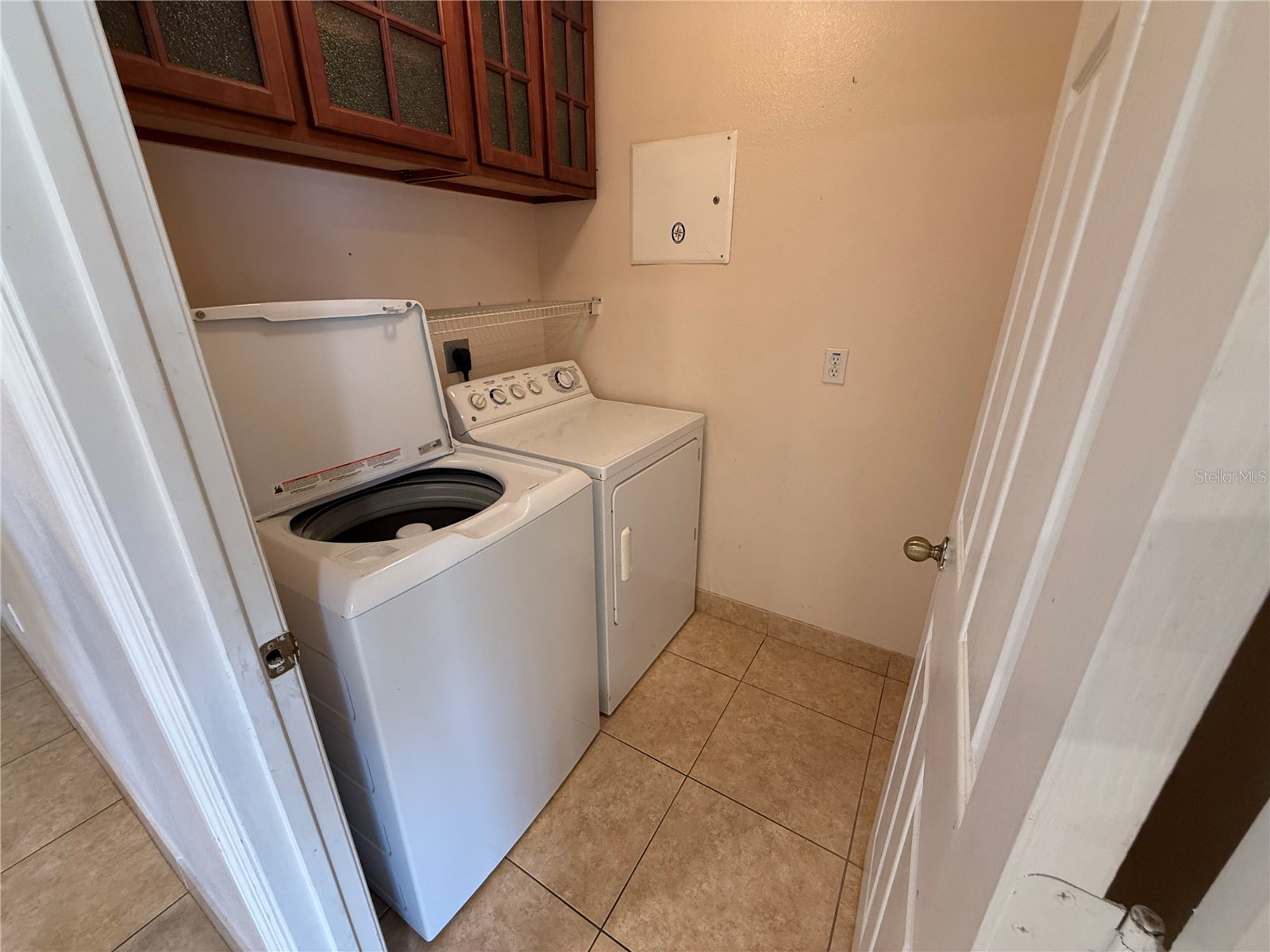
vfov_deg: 85.7
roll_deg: -0.4
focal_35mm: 14
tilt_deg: -21.2
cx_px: 635
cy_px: 476
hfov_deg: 102.1
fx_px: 514
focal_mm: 2.22
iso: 250
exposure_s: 1/60
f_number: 2.2
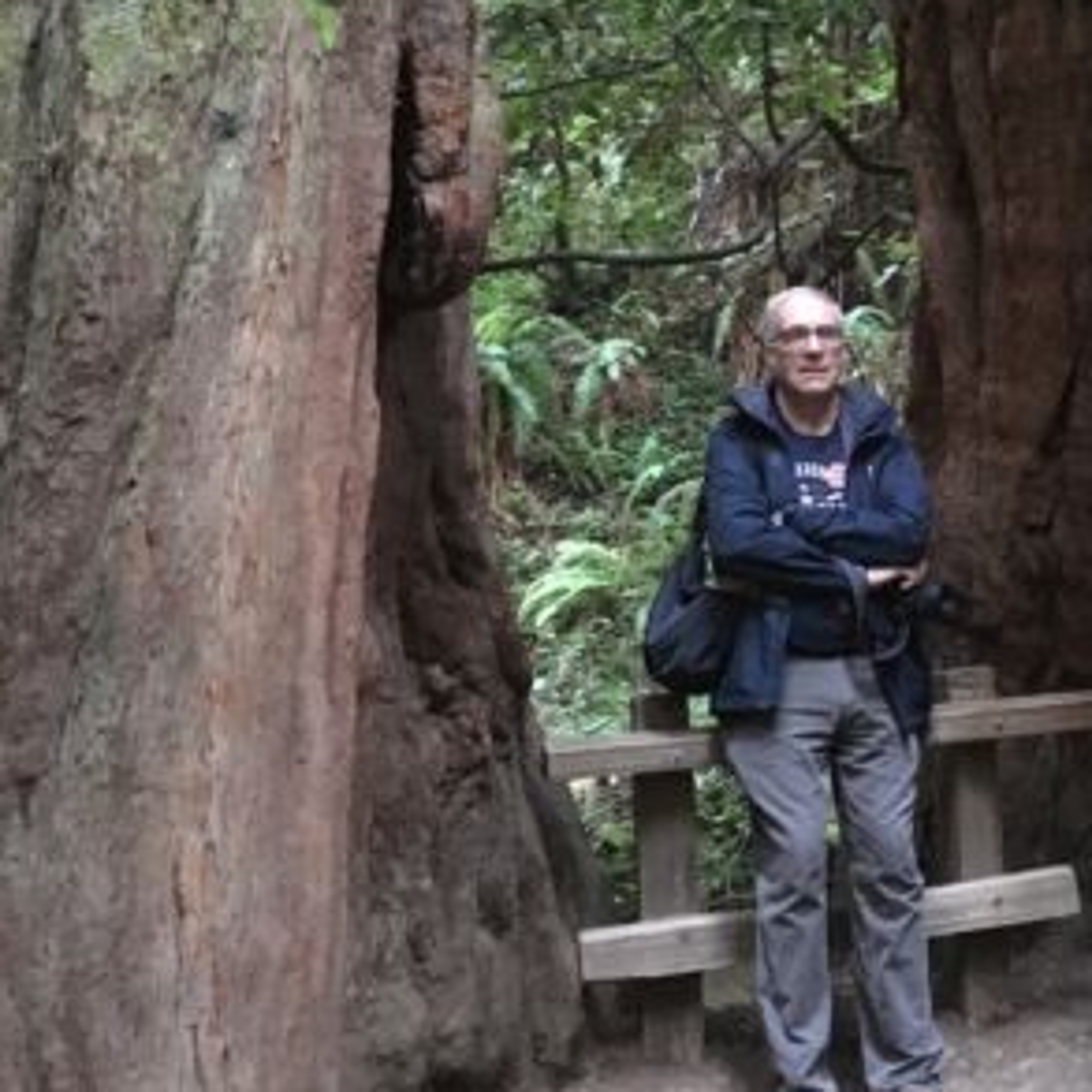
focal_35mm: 56
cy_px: 227
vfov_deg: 29.9
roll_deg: +2.1
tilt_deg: +4.9
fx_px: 1999
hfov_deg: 29.8
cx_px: 883
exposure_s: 1/15
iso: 500
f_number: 2.2
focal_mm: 4.15
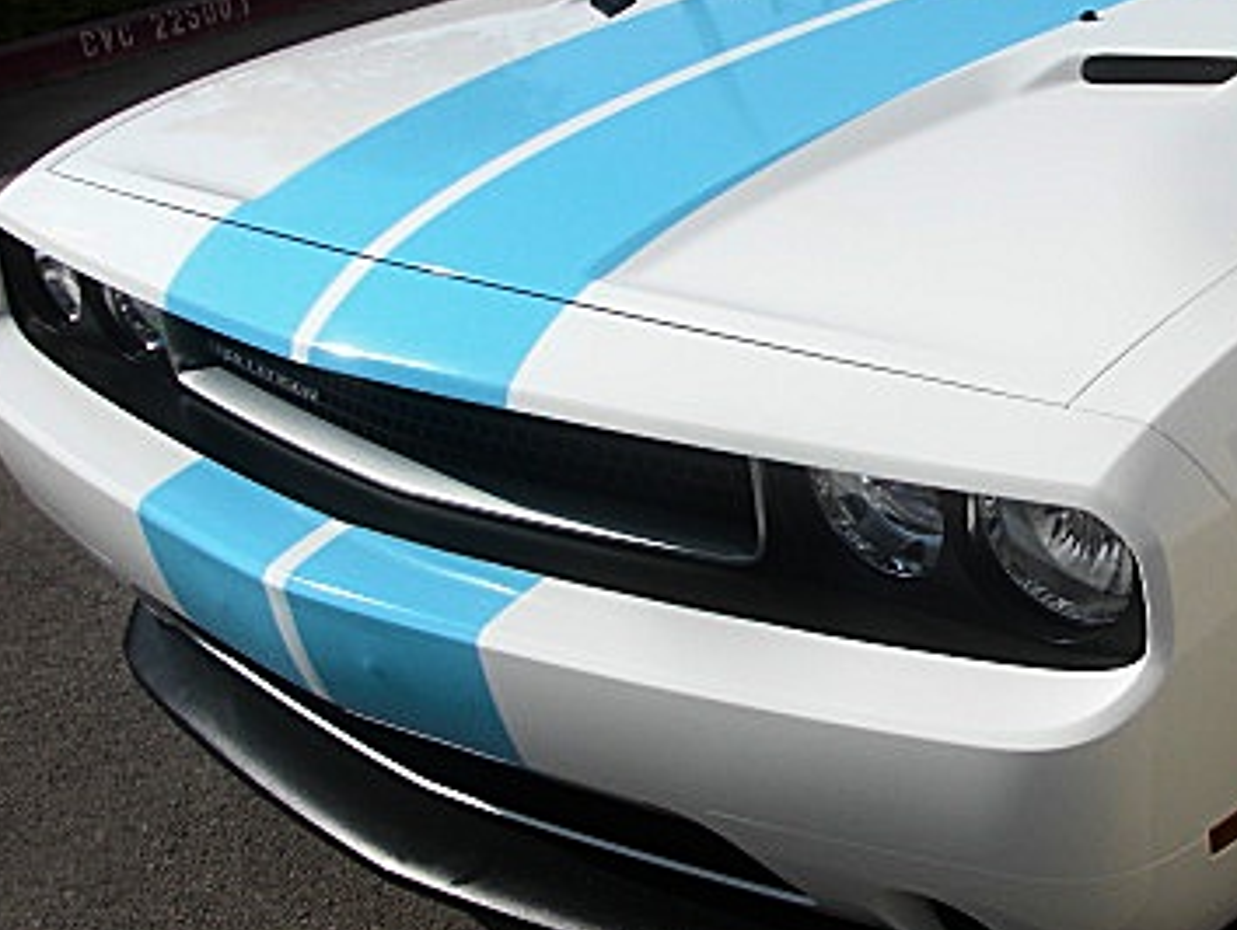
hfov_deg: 28.9
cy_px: 367
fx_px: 2324
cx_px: 1062
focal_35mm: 65
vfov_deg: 22.6
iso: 50
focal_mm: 6.3
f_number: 7.9
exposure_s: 1/200
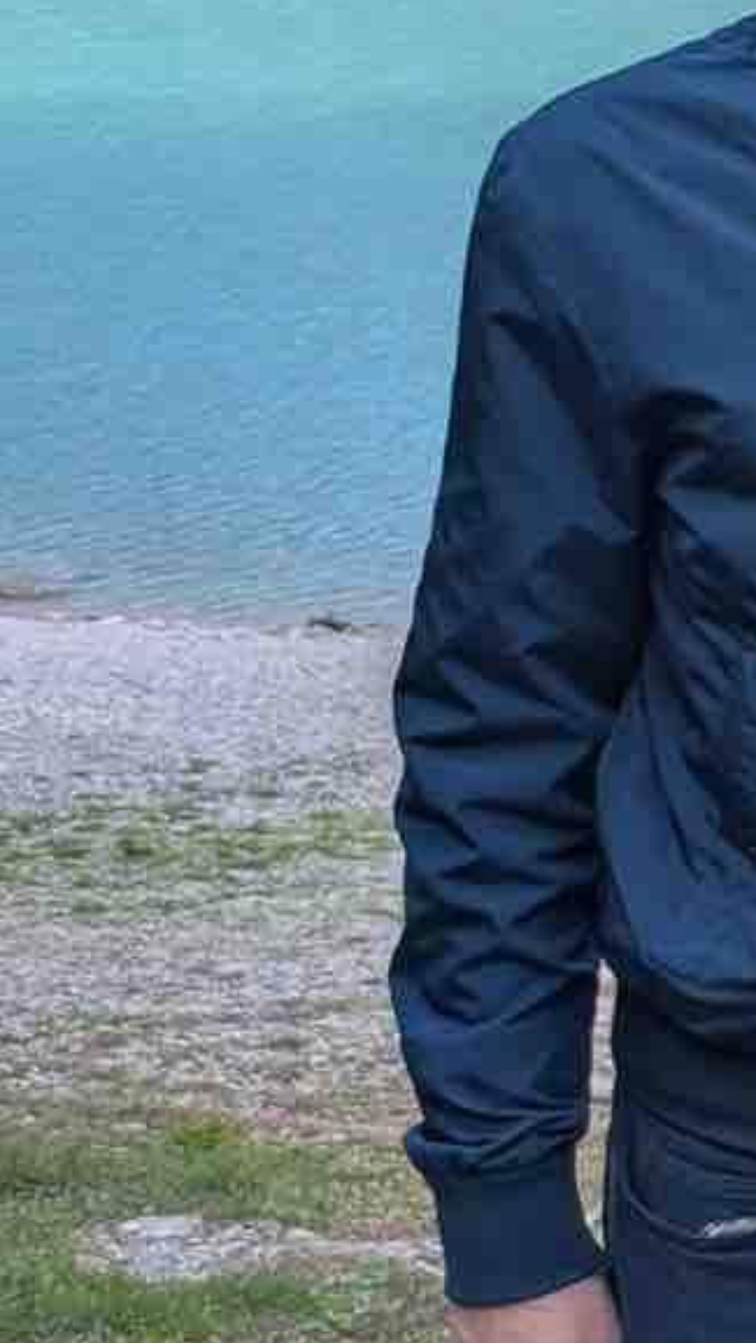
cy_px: 260
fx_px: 3026
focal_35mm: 85
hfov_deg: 11.4
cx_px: 1905
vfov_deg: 24.6
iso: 45
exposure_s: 1/817
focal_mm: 5.43
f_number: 1.89
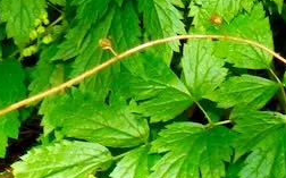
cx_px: 411
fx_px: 5109
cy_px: -226
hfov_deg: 3.2
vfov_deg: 2.0
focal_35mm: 656
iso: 160
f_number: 4.6
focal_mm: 27.4
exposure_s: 1/55.8
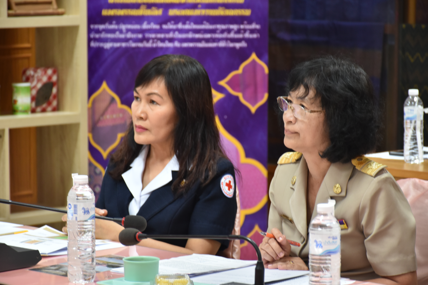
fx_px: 1783
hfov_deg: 13.7
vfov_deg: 9.1
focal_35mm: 150
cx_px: 214
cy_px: 142
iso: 800
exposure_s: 1/25
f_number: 5.6
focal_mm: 100
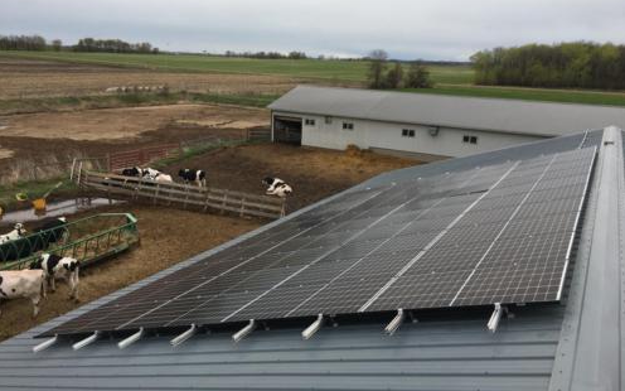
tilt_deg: -12.9
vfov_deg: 40.6
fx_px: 528
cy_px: 184
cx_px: 312
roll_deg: -3.3
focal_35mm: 31
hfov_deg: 61.2
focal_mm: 4.15
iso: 25
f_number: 2.2
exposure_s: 1/1148
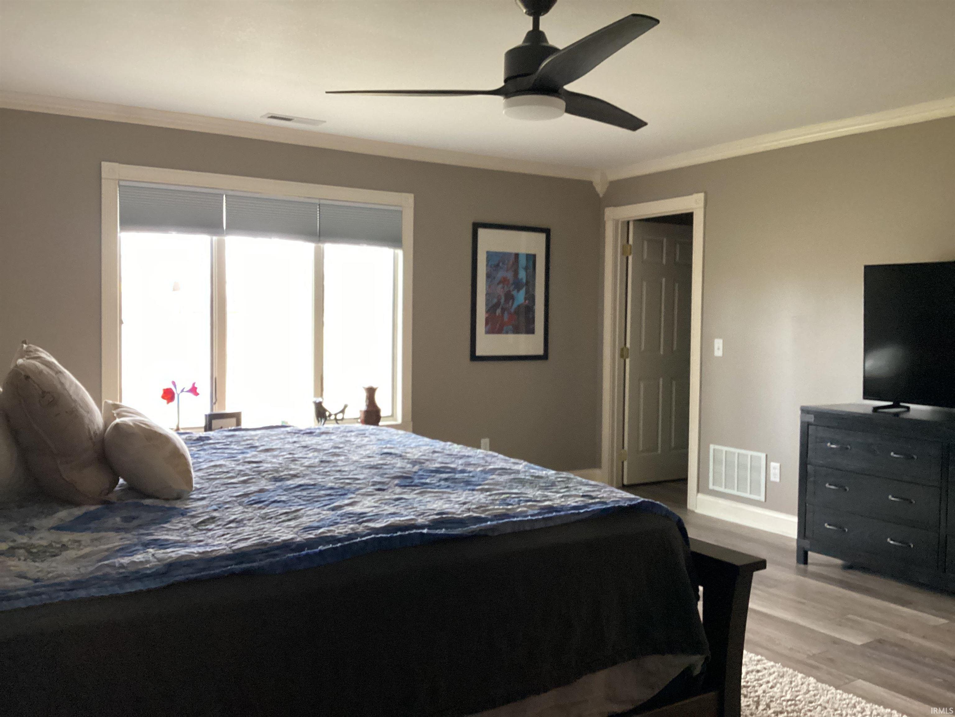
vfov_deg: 45.4
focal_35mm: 31
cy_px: 358
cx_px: 478
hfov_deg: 58.4
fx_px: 855
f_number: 2.4
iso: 320
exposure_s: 1/40
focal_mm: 3.3
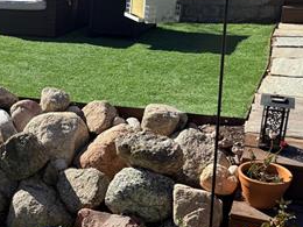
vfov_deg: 24.8
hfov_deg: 28.9
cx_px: -47
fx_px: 516
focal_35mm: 59
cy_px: 111
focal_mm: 6.76
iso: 80
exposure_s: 1/3279
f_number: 1.78
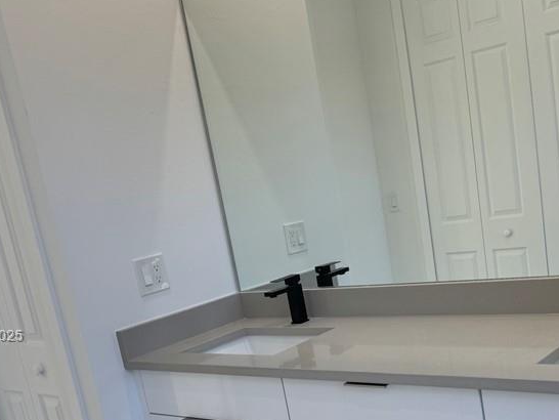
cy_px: 337
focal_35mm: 45
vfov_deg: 31.4
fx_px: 727
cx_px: 334
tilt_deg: -11.9
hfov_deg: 41.9
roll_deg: +9.5
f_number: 1.78
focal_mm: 6.76
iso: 50
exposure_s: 1/128
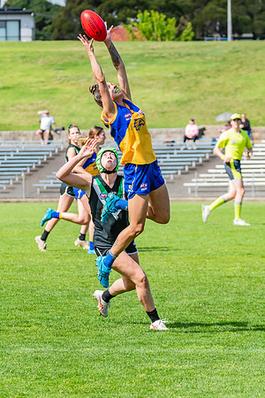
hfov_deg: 5.1
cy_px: 204
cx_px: 137
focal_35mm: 269
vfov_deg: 7.7
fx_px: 2969
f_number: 8
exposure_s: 1/1600
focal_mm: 170
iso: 800
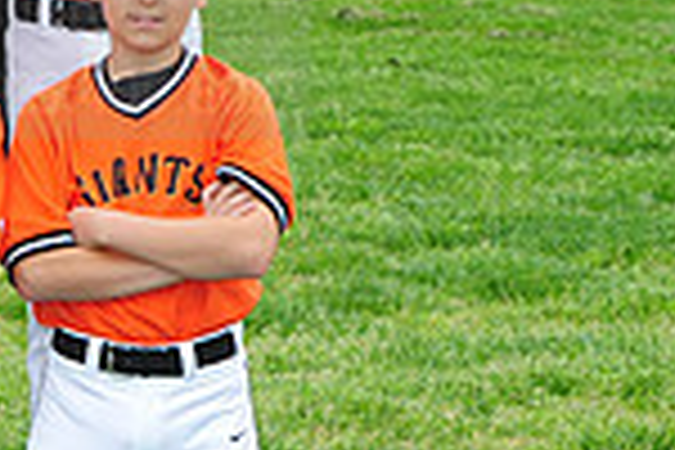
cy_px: 4
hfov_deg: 5.7
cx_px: -562
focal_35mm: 356
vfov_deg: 3.9
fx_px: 6674
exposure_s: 1/200
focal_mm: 92
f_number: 8
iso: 400
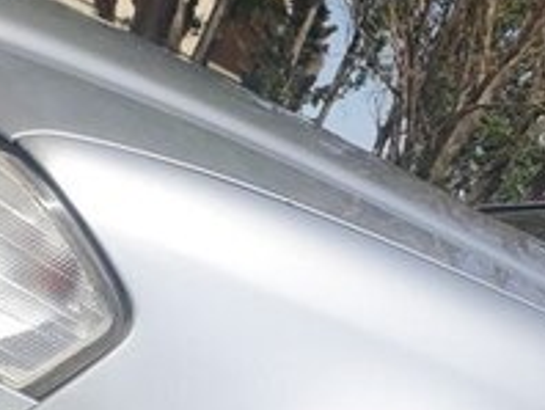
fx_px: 1419
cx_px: 589
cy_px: 621
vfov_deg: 15.2
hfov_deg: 20.8
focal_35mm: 90
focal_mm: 3.6
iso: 40
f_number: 1.9
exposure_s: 1/1553
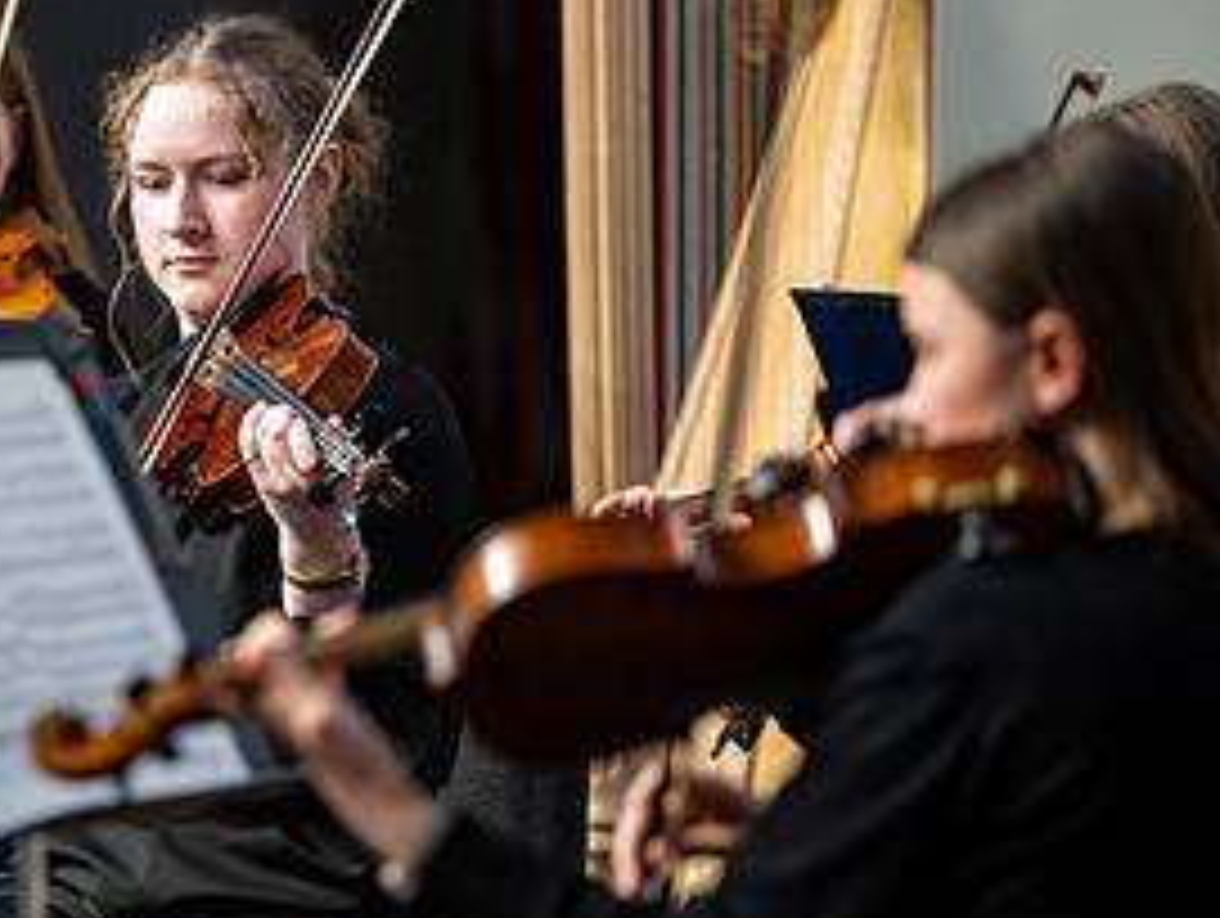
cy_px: 488
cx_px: 81
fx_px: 14504
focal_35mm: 411
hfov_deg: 4.8
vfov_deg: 3.6
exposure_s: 1/400
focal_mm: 200
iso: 1600
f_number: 2.8
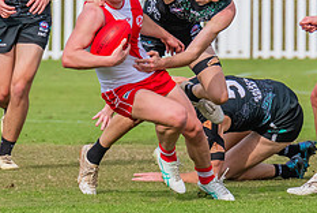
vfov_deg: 0.9
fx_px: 13868
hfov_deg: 1.3
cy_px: 68
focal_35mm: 1573
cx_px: 110
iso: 800
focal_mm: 420
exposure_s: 1/1600
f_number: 7.1
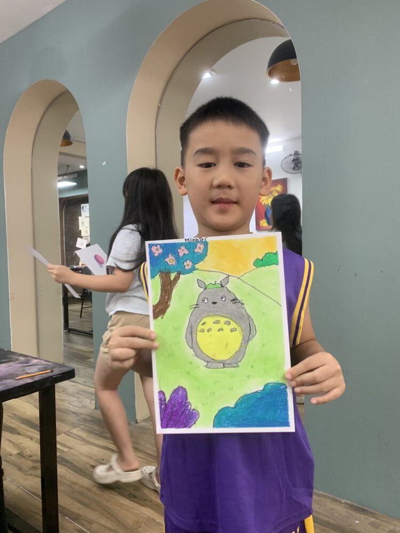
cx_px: 200
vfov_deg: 67.3
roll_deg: +1.2
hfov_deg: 53.1
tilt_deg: -2.1
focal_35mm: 26
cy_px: 266
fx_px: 401
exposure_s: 1/104
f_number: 1.8
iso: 100
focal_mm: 4.25
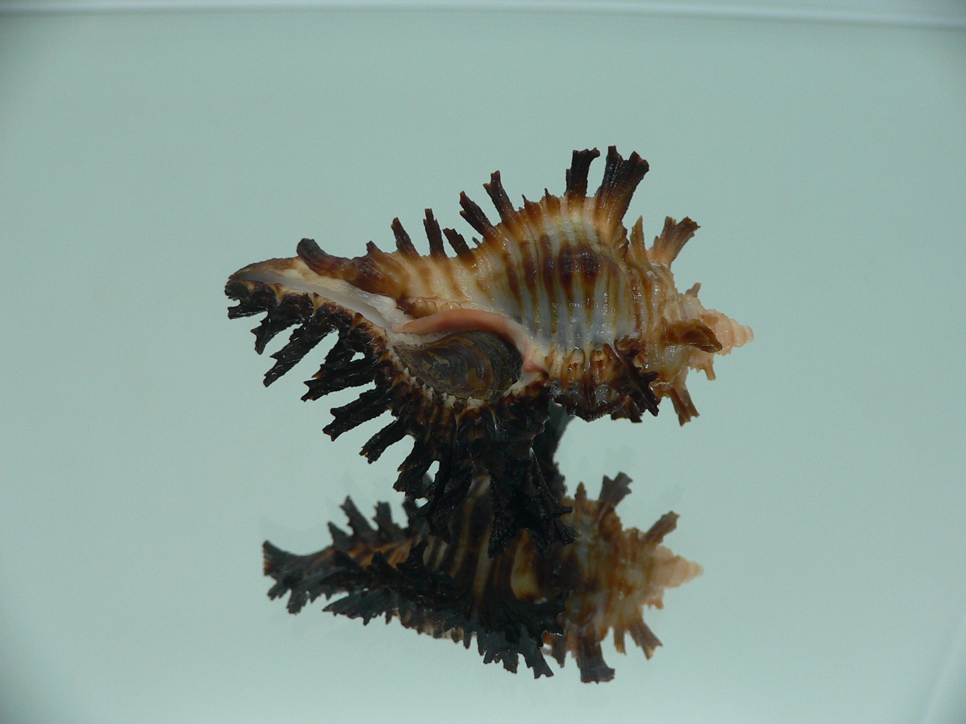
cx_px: 483
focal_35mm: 35
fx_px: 977
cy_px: 362
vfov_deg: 40.7
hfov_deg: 52.6
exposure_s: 1/60
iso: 100
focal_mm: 4.6
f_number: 2.8
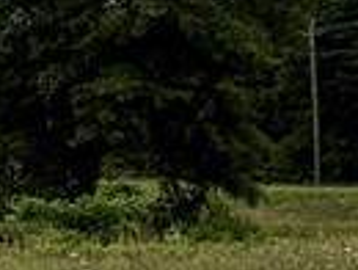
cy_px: 77
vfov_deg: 13.5
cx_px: -471
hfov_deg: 13.6
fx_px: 1140
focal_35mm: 110
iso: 25
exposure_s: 1/770
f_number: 2.2
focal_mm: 2.22
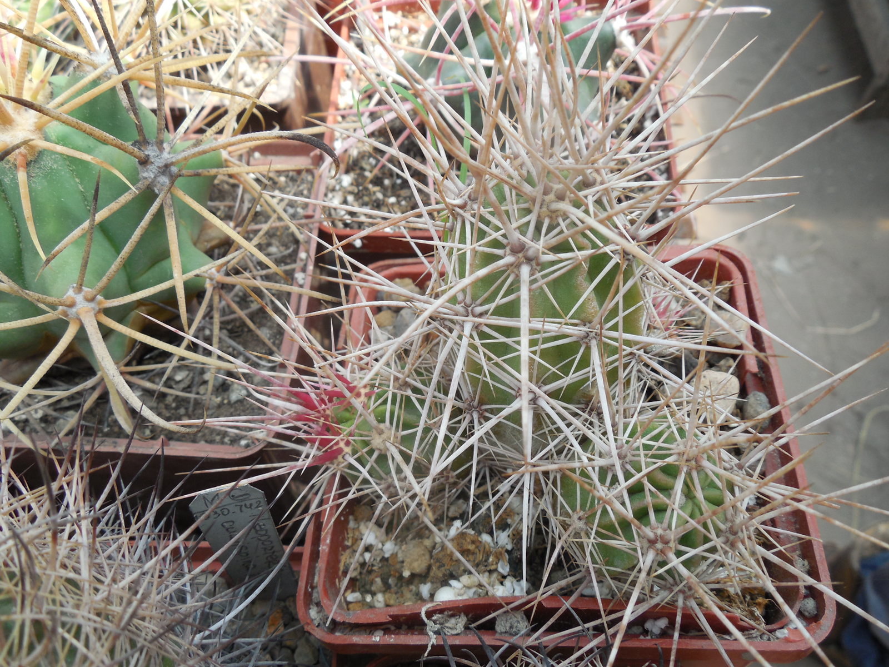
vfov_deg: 45.4
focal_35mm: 31
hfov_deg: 58.4
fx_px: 796
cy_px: 334
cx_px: 444
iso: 125
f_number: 3.6
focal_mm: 5.6
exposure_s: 1/160
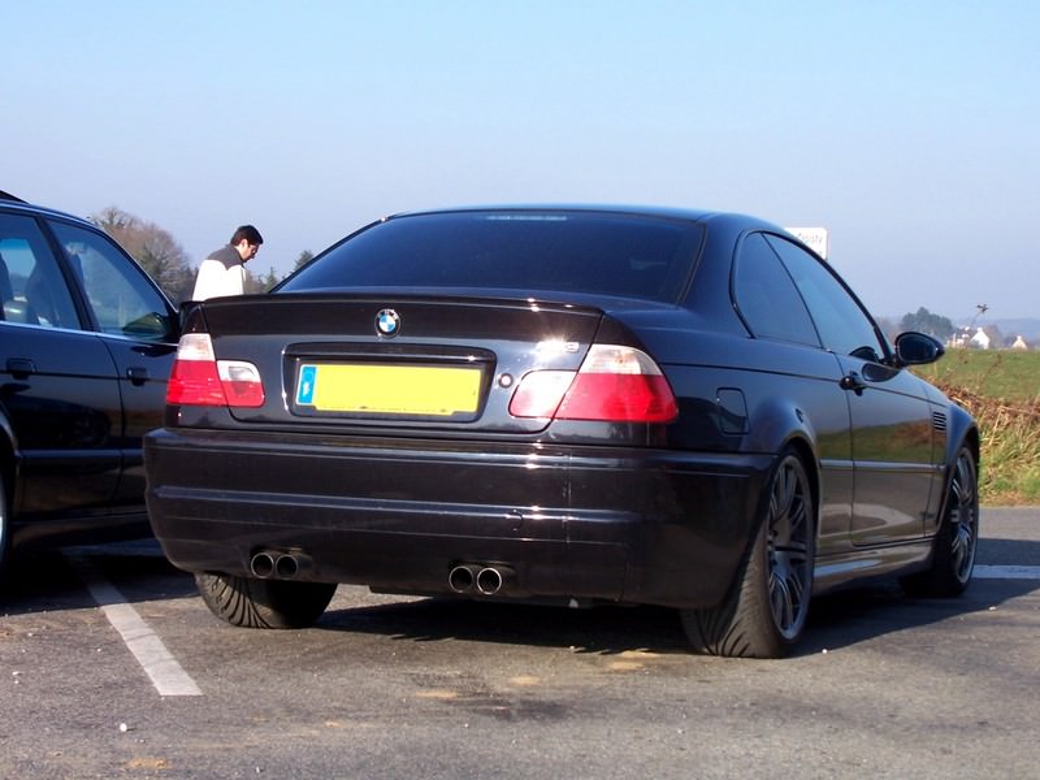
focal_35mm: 86
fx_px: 2584
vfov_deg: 17.2
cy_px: 390
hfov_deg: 22.8
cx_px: 520
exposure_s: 1/250
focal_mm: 14.7
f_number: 4.8
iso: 80
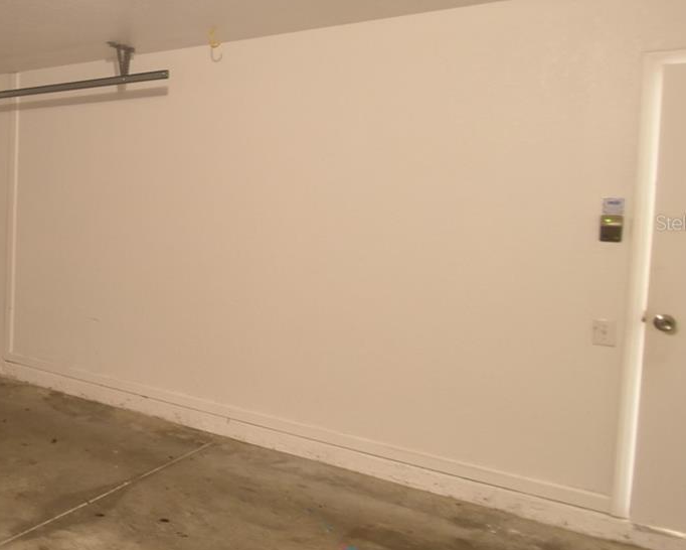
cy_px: 223
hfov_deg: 43.0
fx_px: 670
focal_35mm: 33
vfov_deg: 44.4
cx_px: -59
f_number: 3.5
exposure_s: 1/8
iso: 800
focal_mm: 10
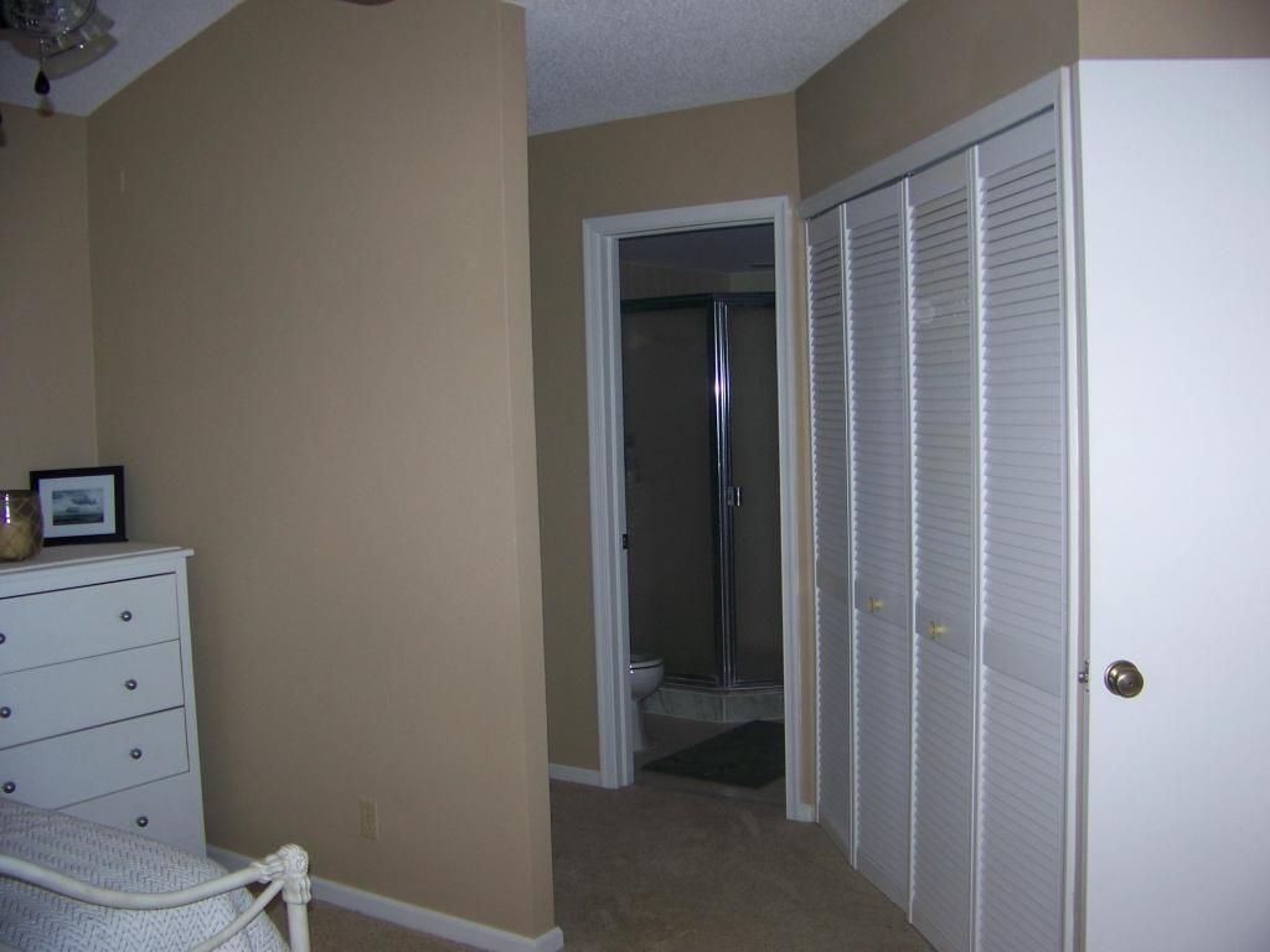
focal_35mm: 36
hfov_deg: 51.4
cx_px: 635
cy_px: 476
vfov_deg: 39.7
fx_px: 1321
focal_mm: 5.85
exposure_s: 1/30
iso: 64
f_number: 2.8
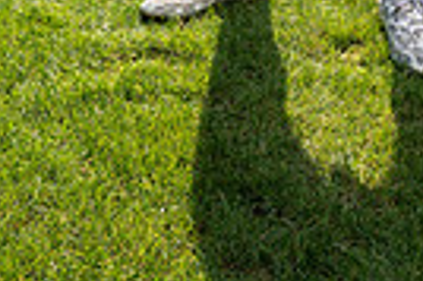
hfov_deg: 17.9
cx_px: 297
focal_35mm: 114
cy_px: -398
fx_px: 1338
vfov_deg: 10.3
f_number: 9
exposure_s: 1/200
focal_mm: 34
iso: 100
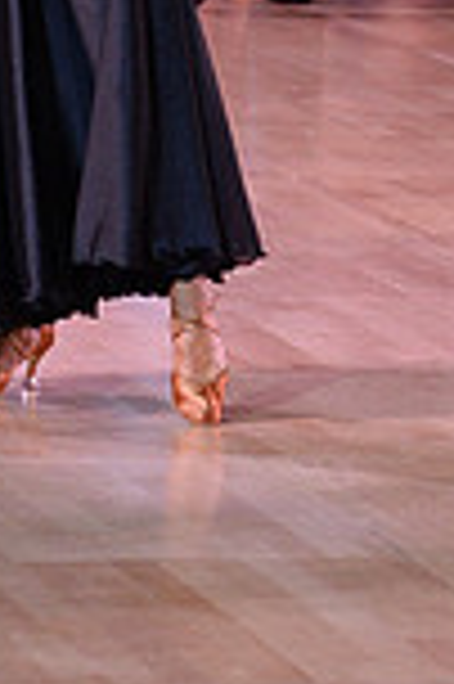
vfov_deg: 4.9
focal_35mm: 421
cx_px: 510
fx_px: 7981
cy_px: -256
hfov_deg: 3.3
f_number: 4.5
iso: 2000
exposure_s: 1/250
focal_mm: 110
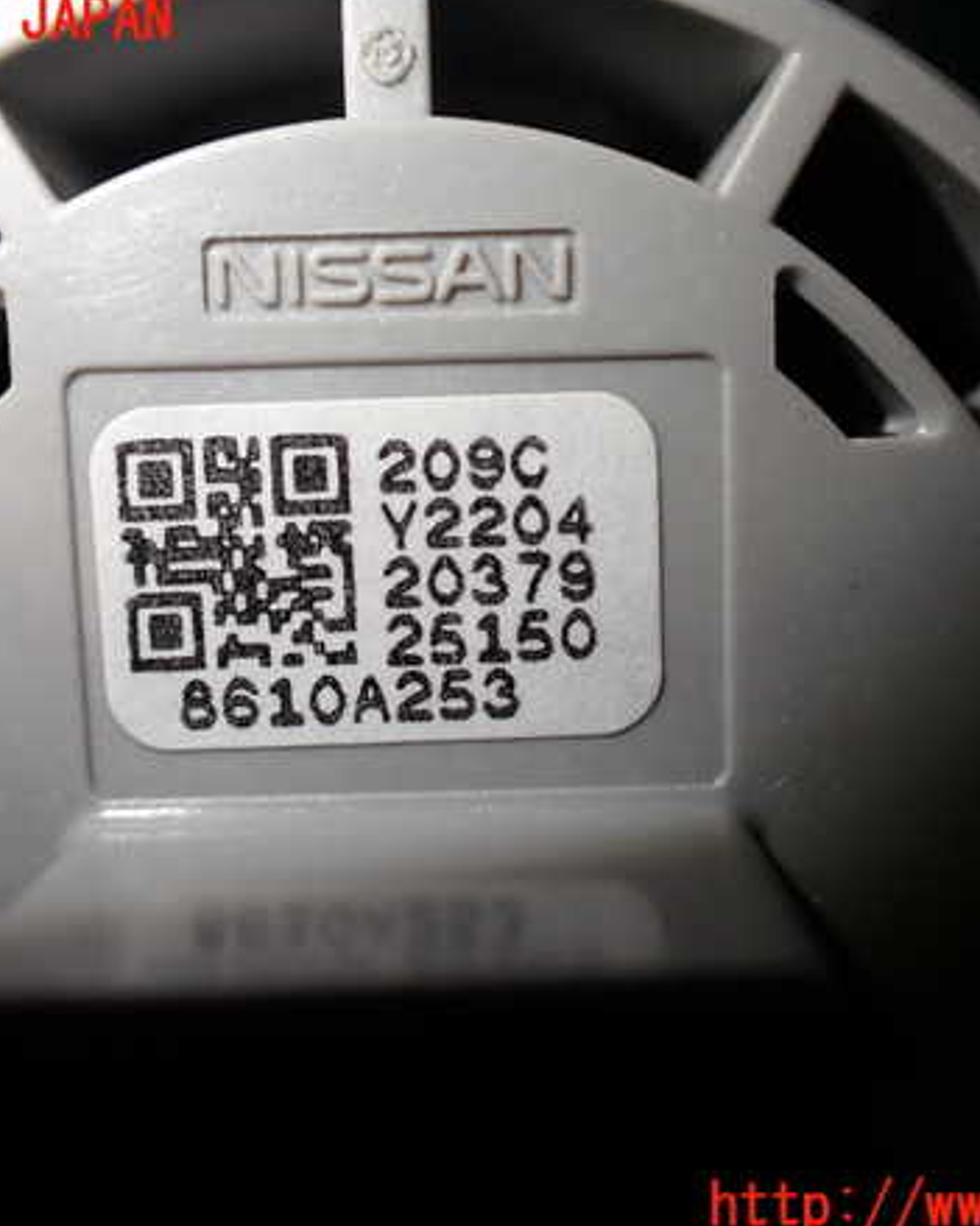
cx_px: 503
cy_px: 614
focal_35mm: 40
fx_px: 1451
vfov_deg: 45.8
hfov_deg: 37.3
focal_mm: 5.4
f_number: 2.3
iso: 100
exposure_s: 1/125
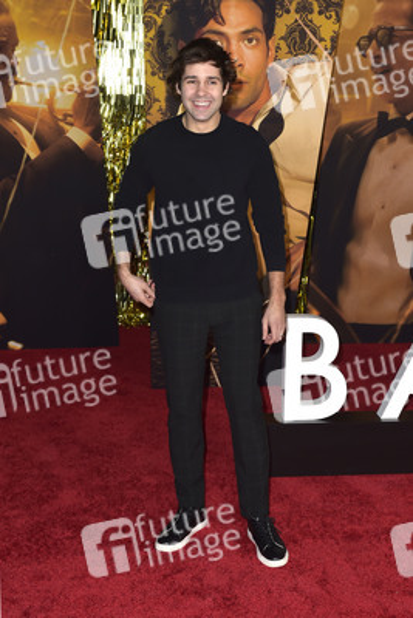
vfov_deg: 36.2
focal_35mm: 55
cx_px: 206
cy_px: 309
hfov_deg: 24.6
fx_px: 946
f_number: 6.3
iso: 1000
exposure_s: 1/250
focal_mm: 55
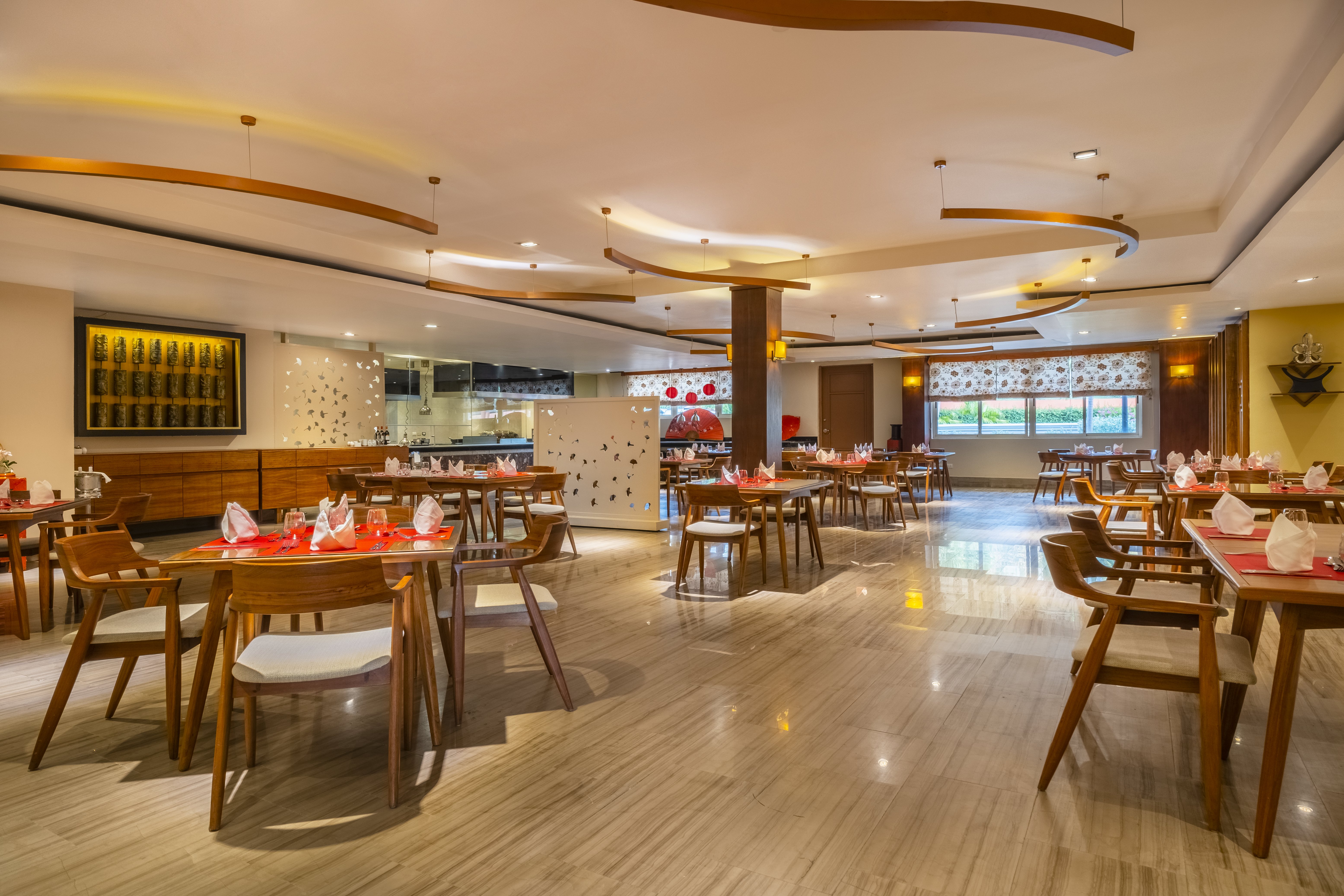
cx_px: 672
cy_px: 448
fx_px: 747
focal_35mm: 20
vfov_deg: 61.9
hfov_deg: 84.0
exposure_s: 1/20
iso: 400
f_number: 10
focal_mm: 13.4
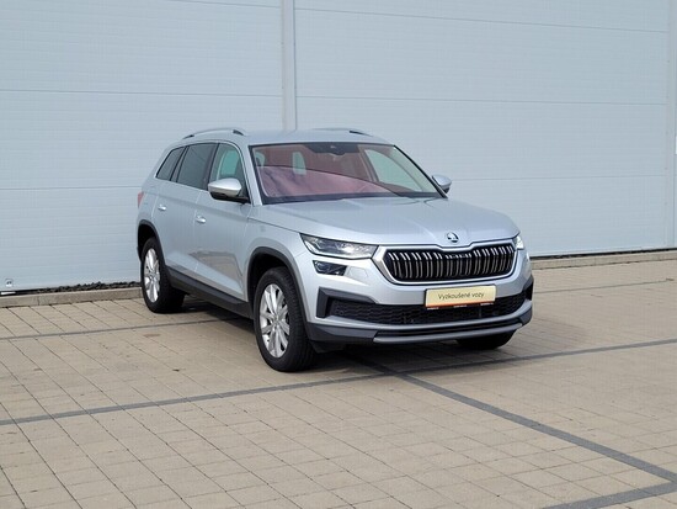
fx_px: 509
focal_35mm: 26
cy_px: 254
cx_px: 338
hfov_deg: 67.3
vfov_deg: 53.1
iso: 40
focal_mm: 5.4
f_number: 1.8
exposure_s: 1/1645
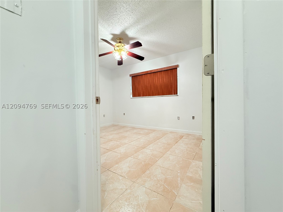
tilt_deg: -0.3
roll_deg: +1.9
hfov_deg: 102.1
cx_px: 142
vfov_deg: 85.7
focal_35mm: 14
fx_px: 114
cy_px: 106
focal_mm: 2.22
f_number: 2.2
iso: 320
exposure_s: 1/120
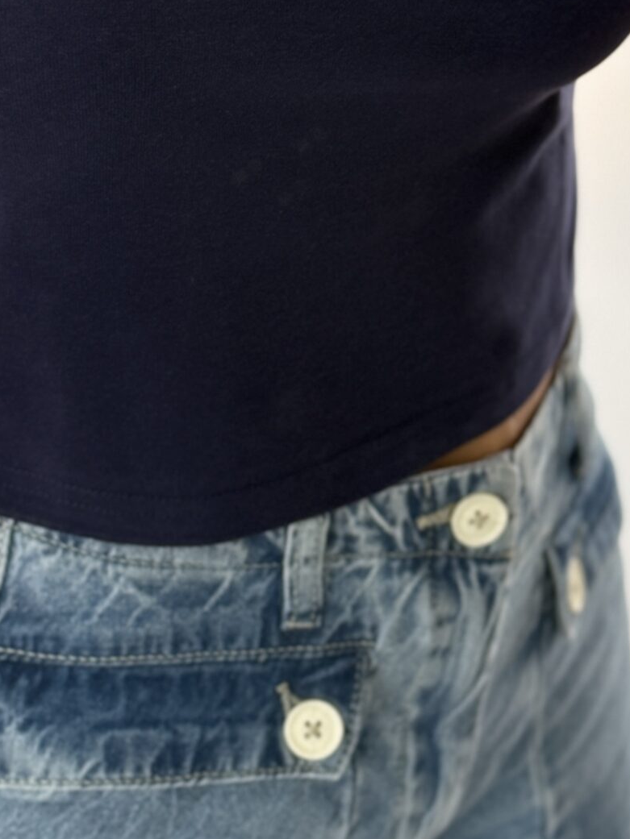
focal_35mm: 118
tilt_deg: -16.2
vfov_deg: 16.5
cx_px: 268
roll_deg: -10.9
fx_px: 2863
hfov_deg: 12.6
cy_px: 147
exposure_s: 1/120
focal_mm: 6.76
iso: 125
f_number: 1.78
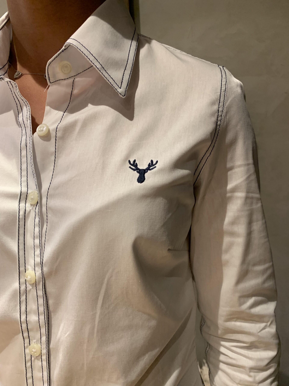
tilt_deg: -12.2
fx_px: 289
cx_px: 144
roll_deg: +3.3
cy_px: 193
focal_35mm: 26
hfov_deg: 53.1
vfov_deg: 67.3
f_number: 1.8
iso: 125
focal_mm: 4.25
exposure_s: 1/60
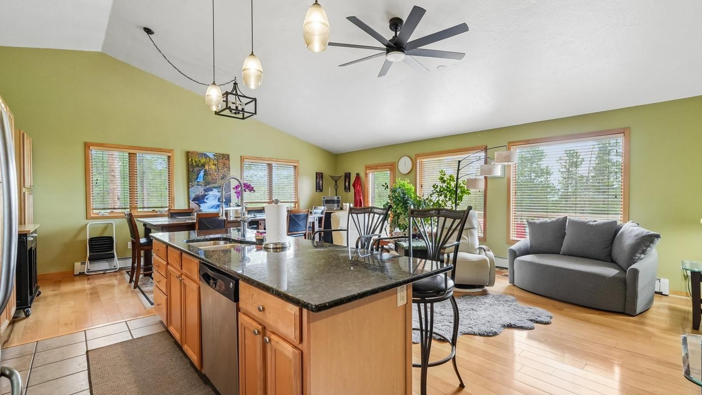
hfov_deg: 99.4
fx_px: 298
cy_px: 193
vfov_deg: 67.1
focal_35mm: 16
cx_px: 356
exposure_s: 1/8
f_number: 8
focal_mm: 10
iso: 800
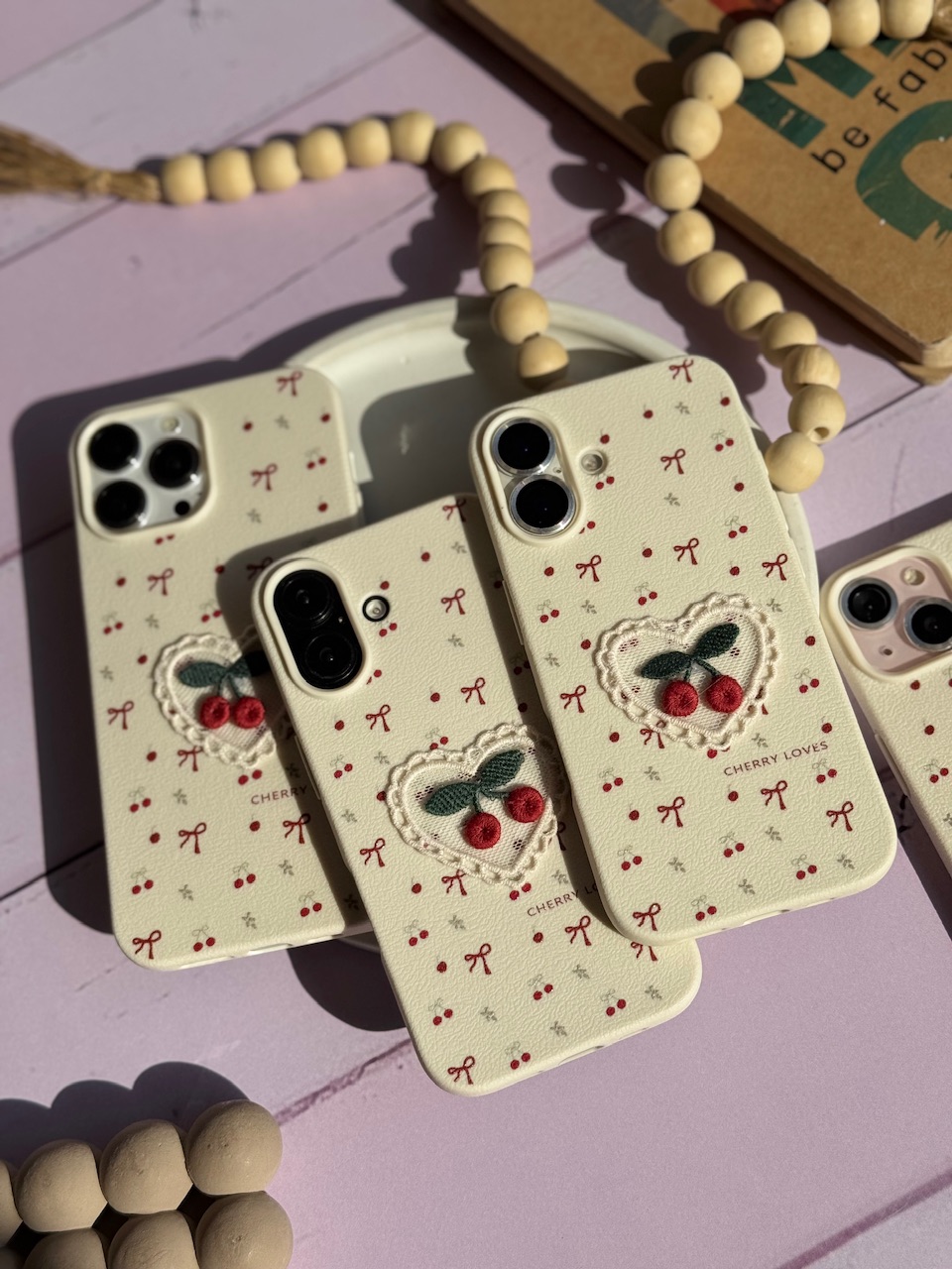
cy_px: 634
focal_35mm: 48
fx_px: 1760
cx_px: 476
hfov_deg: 30.3
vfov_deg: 39.7
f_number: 1.78
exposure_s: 1/10526
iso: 80
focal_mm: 6.76
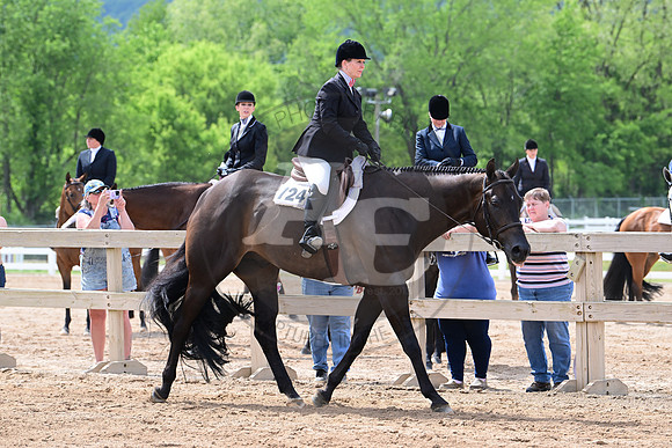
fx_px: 2987
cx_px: 336
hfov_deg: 12.8
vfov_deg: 8.6
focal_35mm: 160
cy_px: 224
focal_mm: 160
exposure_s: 1/1600
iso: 800
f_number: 5.6
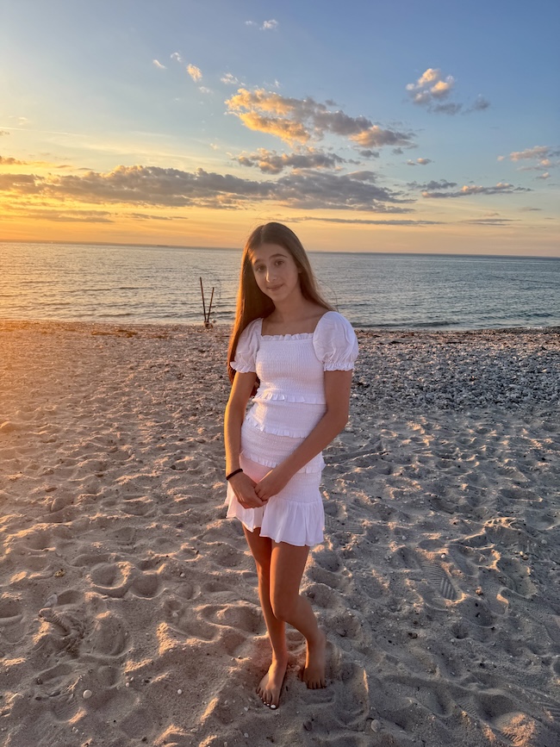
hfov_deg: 56.8
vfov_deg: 71.6
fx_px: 518
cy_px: 374
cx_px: 280
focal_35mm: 24
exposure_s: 1/842
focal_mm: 6.76
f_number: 1.78
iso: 80
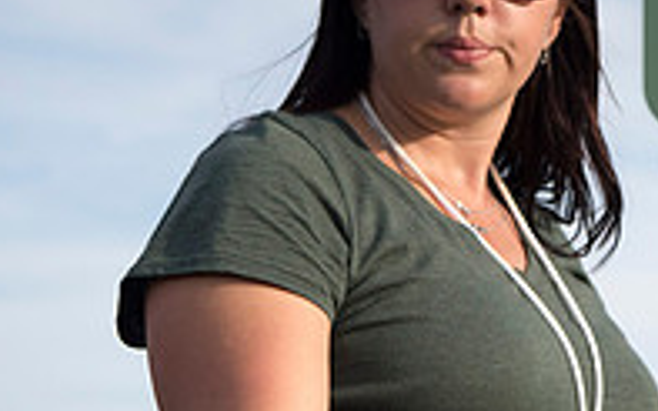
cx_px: 895
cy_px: 48
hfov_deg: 12.1
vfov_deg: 7.8
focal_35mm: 168
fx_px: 3012
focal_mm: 56
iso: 800
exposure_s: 1/4000
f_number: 5.6
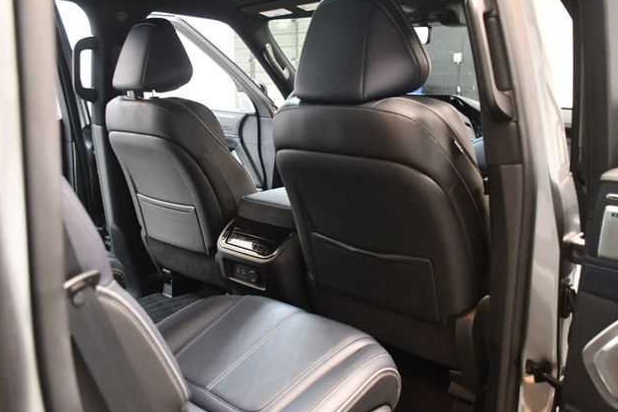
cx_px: 308
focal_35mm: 34
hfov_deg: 55.8
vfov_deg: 38.9
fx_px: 584
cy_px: 207
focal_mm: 22
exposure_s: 1/60
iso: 10000
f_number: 3.5
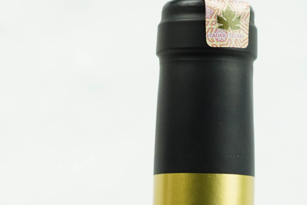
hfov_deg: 7.8
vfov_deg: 5.1
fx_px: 2251
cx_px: 174
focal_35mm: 264
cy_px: 400
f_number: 3.5
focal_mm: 35
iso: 500
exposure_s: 1/200
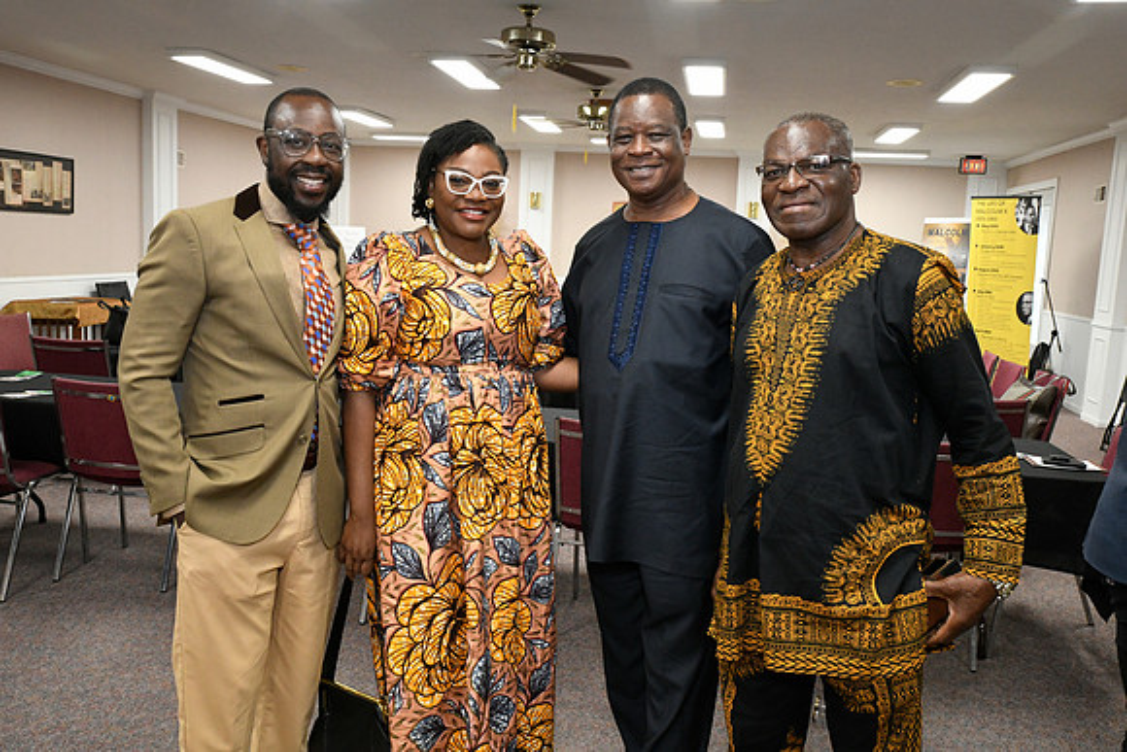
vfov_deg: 41.1
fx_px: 1002
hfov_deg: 58.7
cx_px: 564
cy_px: 376
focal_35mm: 32
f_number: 11
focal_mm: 32
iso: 6400
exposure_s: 1/60
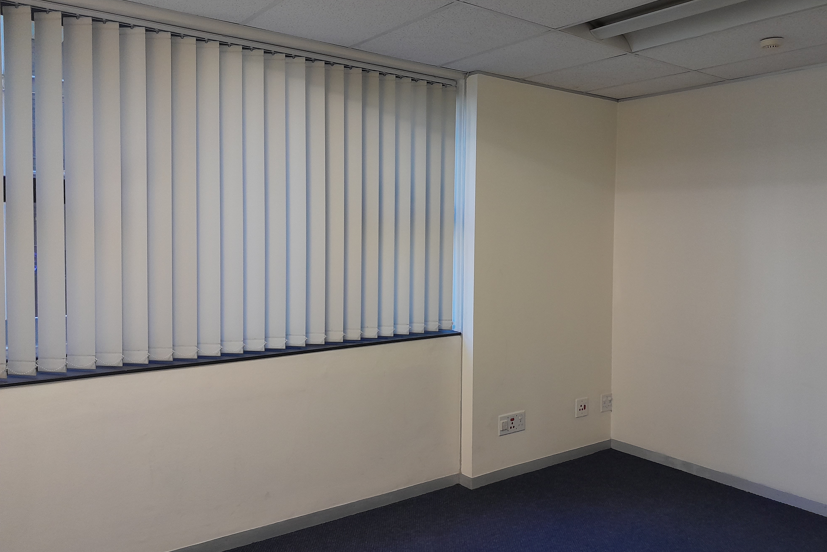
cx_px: 425
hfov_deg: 63.6
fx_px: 666
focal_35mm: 29
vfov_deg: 44.9
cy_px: 258
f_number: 1.8
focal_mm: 4
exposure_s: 1/33
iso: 320
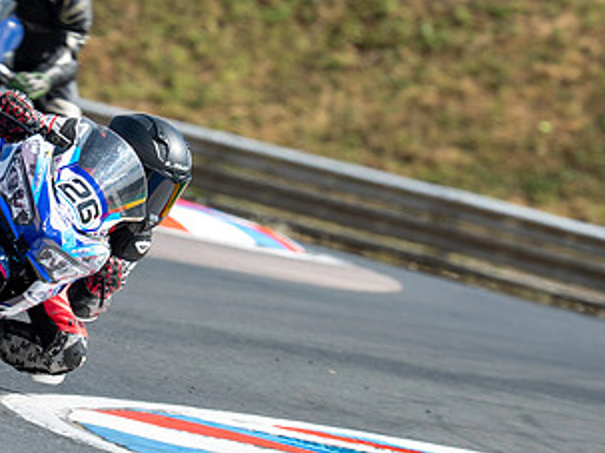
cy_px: 188
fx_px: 14151
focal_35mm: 810
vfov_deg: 1.8
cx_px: 16
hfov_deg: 2.4
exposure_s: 1/320
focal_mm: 400
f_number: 8
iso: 125
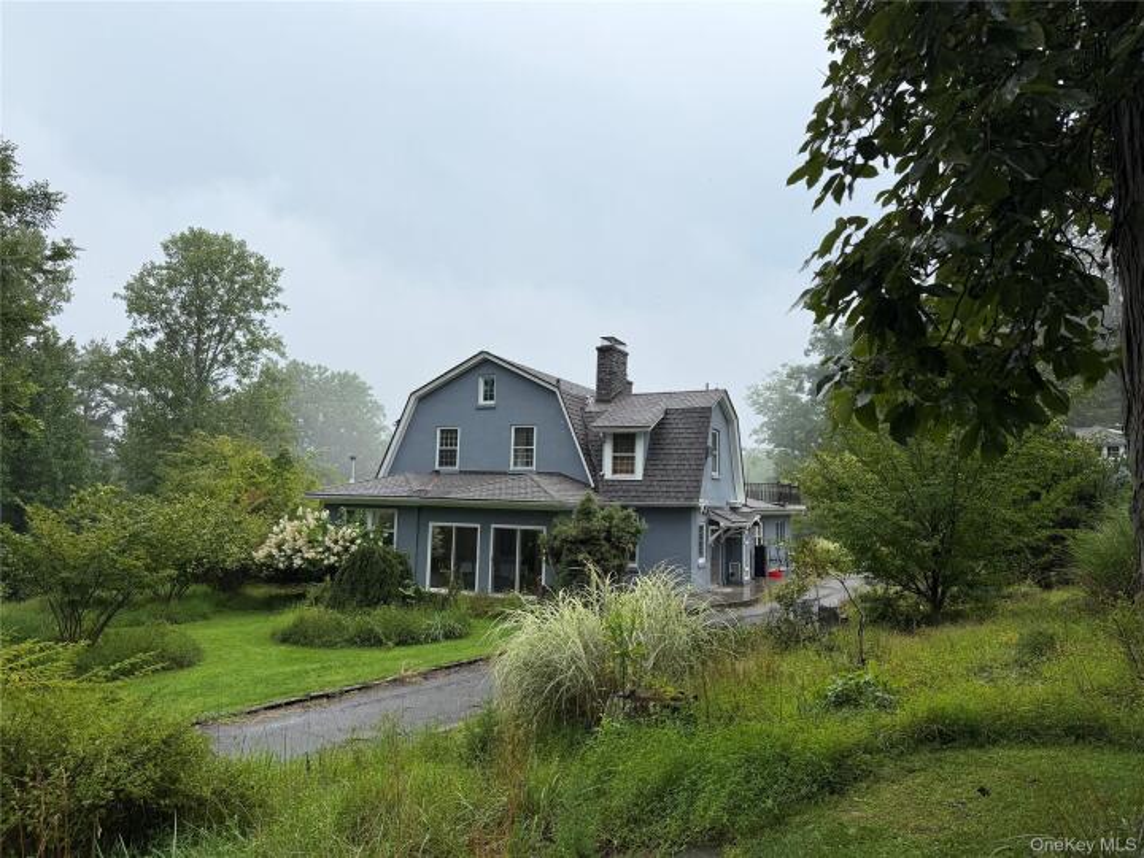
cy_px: 429
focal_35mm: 24
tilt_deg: +4.4
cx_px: 572
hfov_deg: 71.6
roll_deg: -1.6
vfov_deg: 56.8
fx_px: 793
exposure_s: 1/2445
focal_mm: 6.76
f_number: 1.78
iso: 80
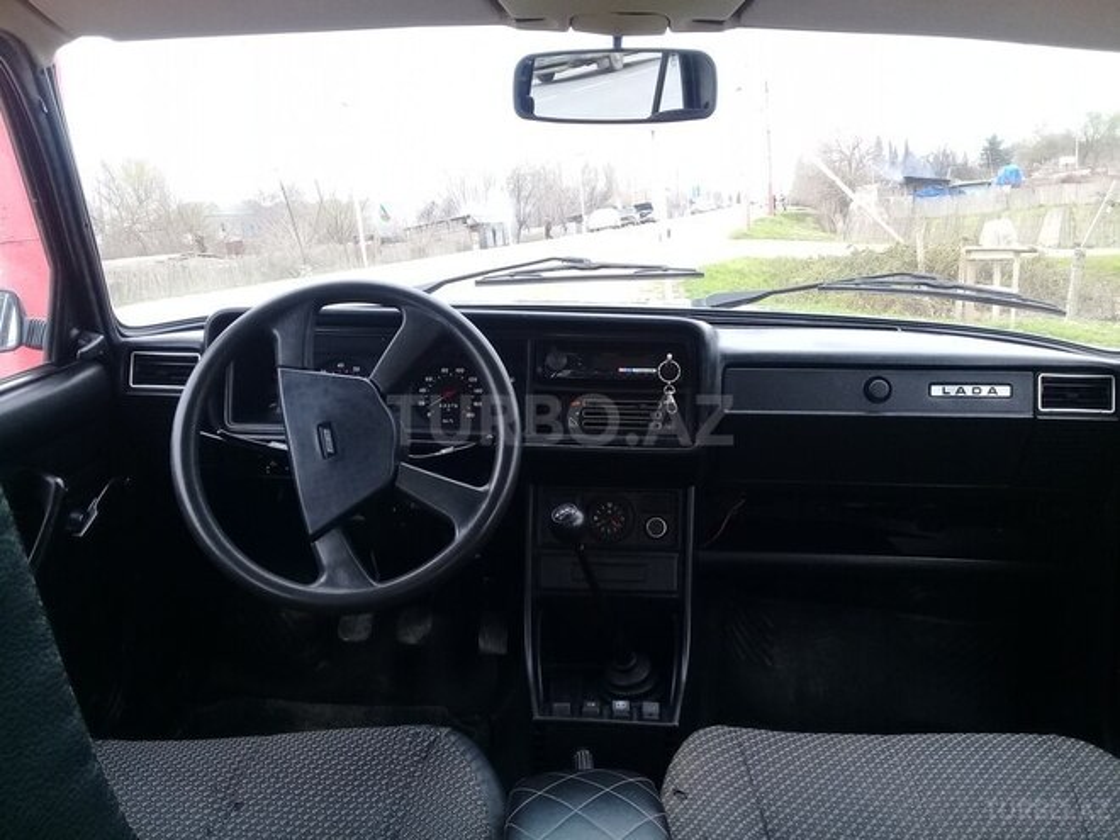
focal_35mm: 31
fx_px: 1003
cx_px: 560
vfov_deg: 45.4
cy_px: 420
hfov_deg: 58.4
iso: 64
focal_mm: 3.3
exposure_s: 1/100
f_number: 2.2
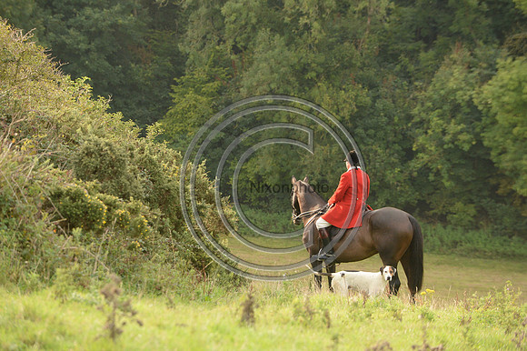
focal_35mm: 200
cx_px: 264
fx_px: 2926
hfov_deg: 10.3
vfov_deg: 6.9
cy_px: 176
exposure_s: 1/1000
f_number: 5.6
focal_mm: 200
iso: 2500
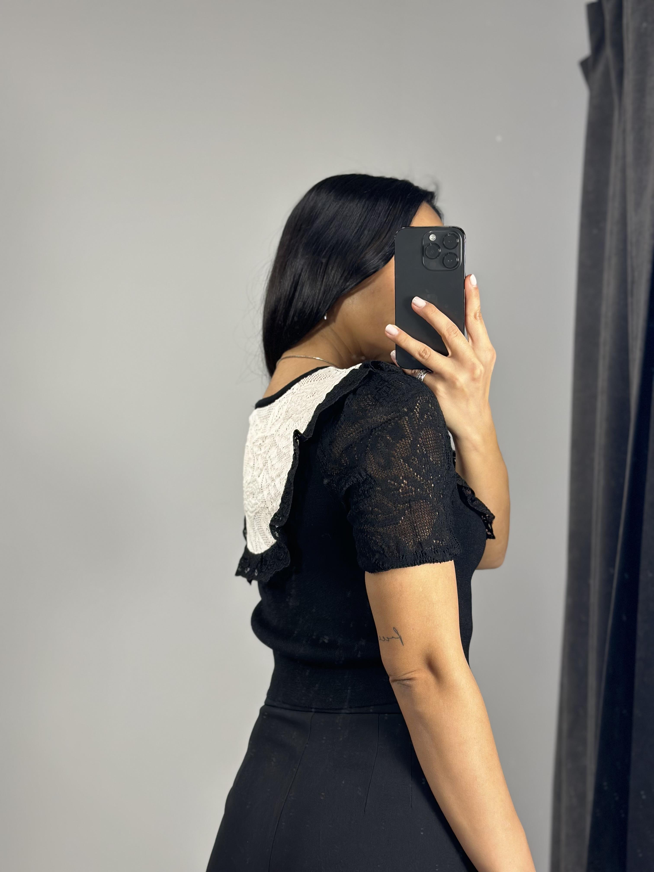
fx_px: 1209
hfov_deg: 30.3
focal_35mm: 48
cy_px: 436
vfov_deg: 39.7
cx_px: 327
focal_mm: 6.86
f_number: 1.78
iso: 64
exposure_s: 1/50
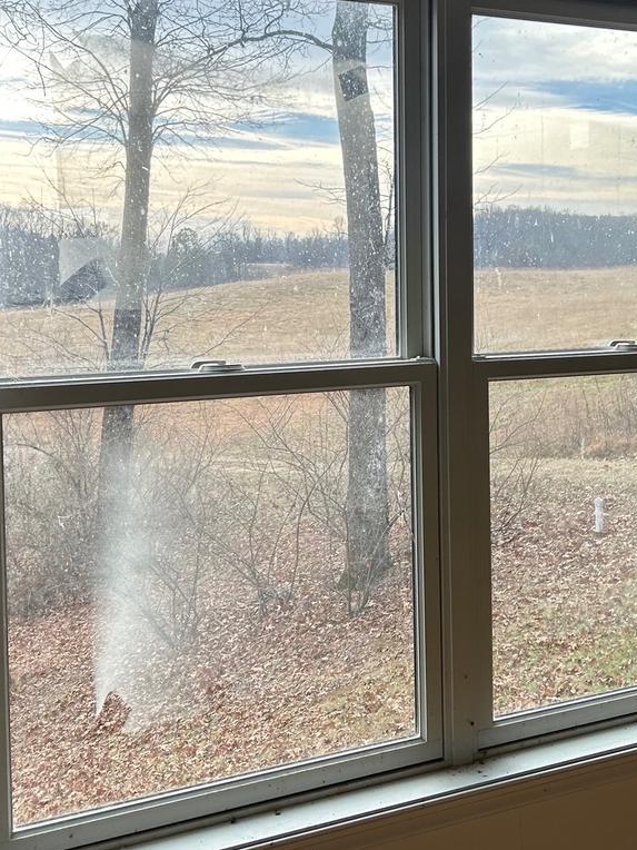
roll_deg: -0.3
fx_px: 1202
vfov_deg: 38.7
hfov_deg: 29.7
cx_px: 347
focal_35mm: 49
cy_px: 334
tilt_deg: -1.7
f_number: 1.5
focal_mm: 5.7
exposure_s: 1/909
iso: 50
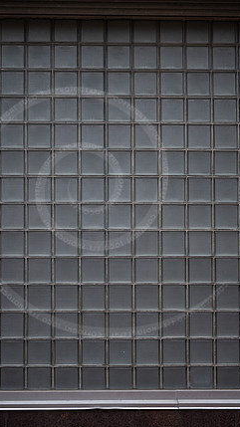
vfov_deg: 37.9
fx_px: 623
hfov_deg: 21.8
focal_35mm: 55
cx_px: 100
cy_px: 208
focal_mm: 50
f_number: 1.2
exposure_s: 1/640
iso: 250
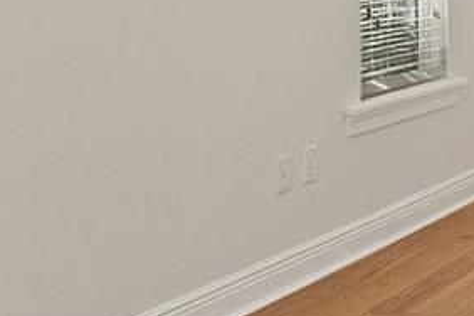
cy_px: -96
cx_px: 1045
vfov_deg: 15.3
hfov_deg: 16.0
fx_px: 1119
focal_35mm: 85
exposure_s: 1/50
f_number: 4.5
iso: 400
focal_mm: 10
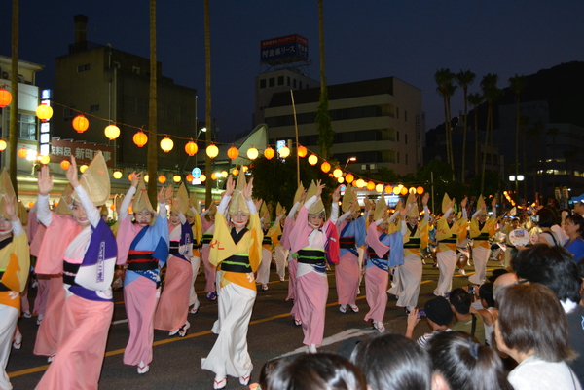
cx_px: 292
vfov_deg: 34.2
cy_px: 195
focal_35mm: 39
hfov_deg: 49.6
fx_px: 633
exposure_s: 1/60
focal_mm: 26
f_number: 4.2
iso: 2000
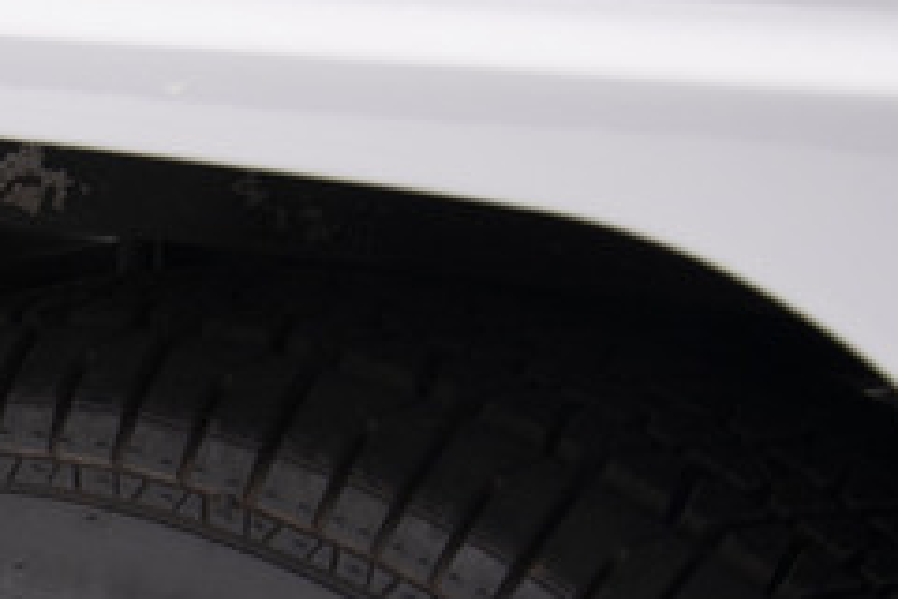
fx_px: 3218
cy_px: 724
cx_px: -382
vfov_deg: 10.5
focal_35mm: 129
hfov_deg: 14.9
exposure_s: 1/200
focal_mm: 31
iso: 500
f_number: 5.6
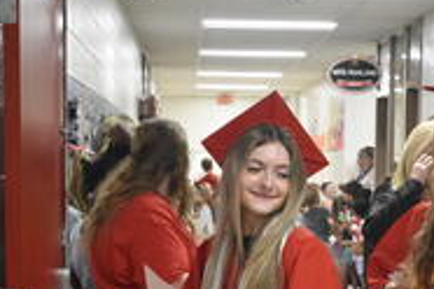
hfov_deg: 16.9
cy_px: 359
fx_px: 1450
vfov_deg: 11.2
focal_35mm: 120
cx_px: 320
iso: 3200
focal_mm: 31
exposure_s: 1/160
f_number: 4.2
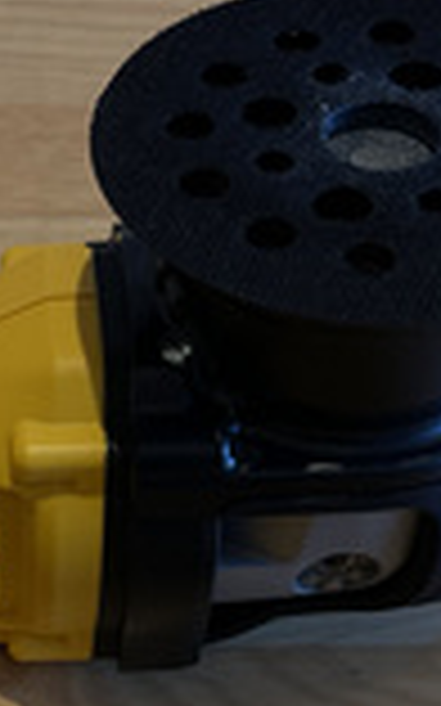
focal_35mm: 101
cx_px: -220
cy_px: 791
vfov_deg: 19.6
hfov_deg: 12.3
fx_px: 1944
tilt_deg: -52.1
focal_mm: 5.1
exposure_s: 1/100
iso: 100
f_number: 1.6
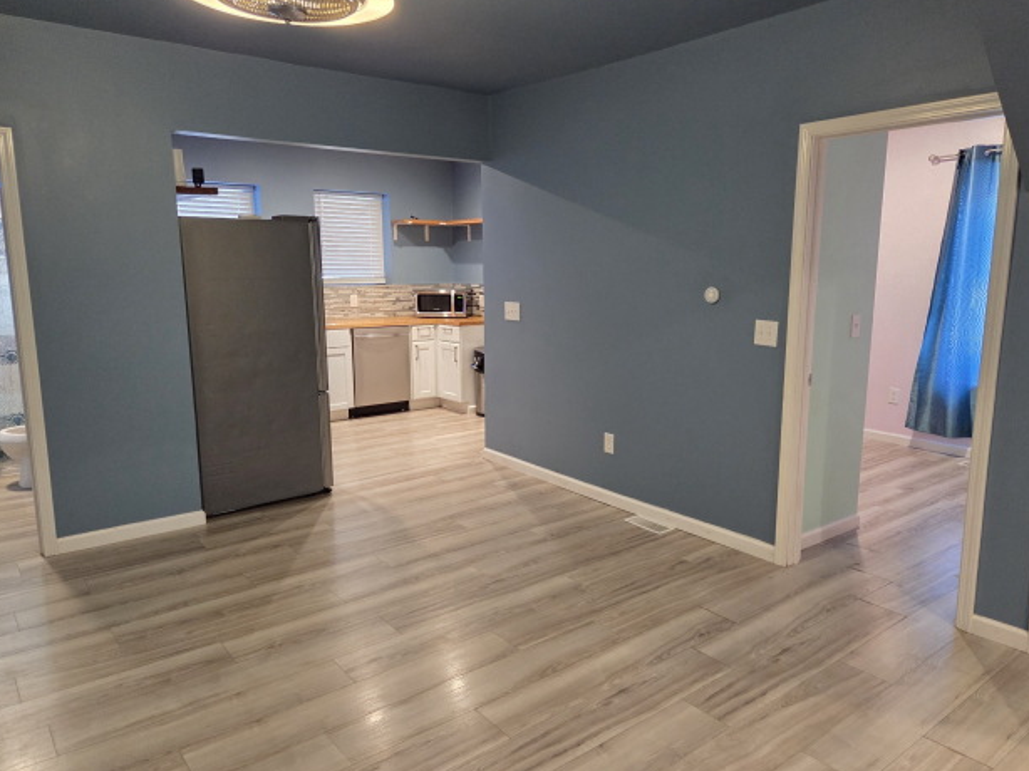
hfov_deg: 69.4
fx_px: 743
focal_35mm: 25
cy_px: 394
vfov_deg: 54.8
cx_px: 520
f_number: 1.8
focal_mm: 5.4
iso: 1250
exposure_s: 1/120
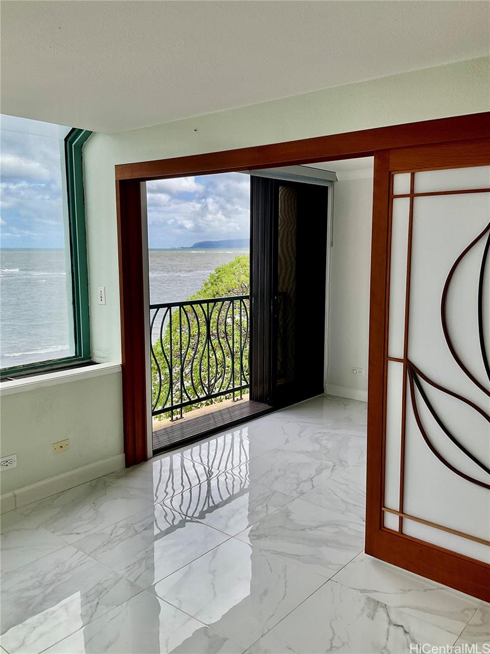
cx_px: 245
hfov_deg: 48.2
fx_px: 547
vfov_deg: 61.7
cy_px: 327
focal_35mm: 29
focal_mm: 3
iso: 16
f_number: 1.8
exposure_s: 1/635
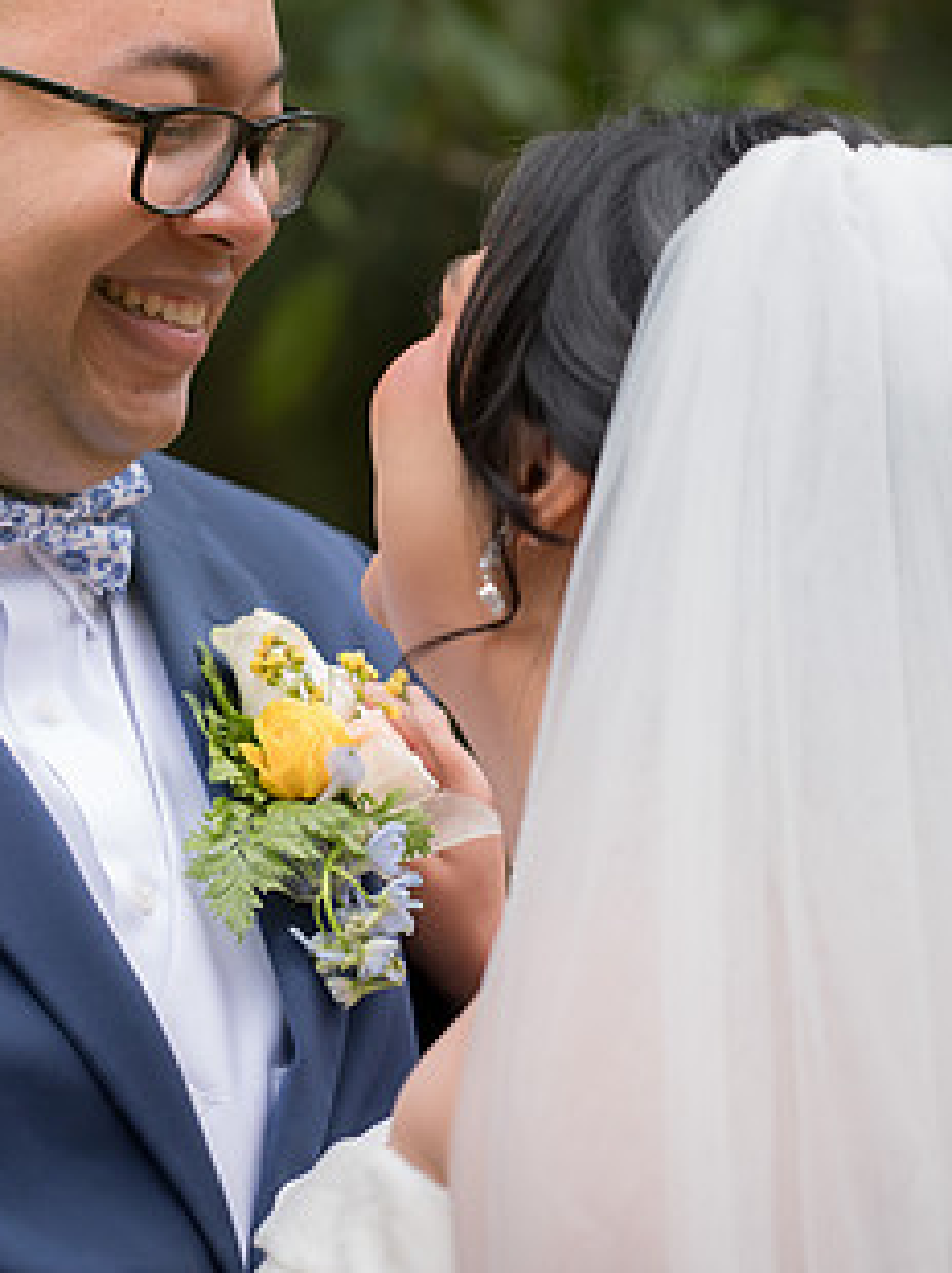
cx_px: -140
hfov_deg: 5.9
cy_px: 499
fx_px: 9253
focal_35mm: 252
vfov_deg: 7.9
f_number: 2.8
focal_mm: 140
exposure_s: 1/400
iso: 640
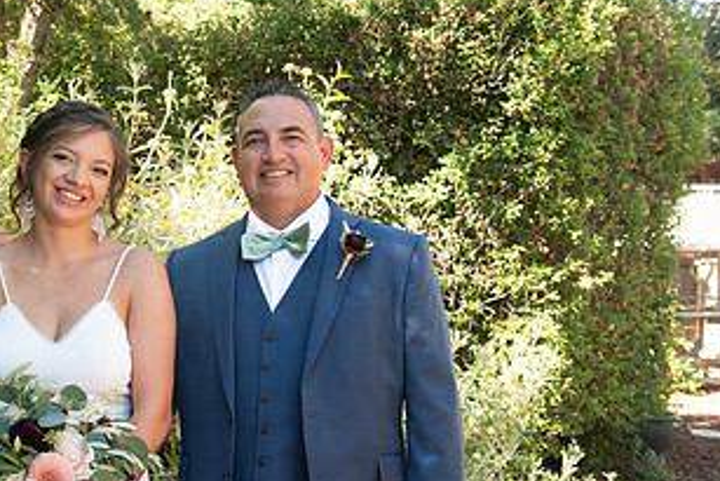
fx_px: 1361
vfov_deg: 20.0
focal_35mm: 68
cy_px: 306
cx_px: 77
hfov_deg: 28.5
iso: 640
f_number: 4.5
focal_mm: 36
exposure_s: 1/400
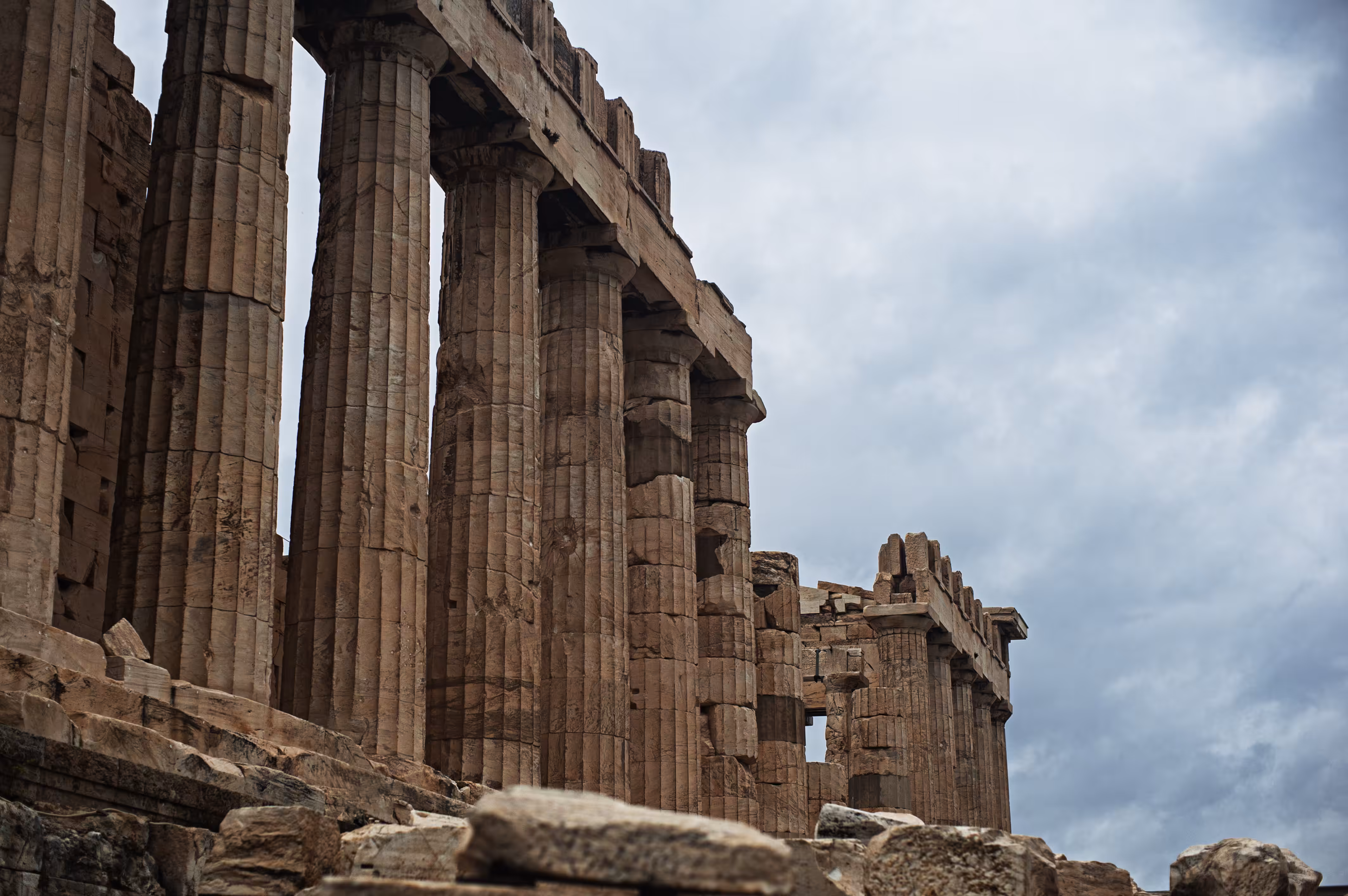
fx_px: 3929
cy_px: 448
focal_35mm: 105
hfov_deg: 19.5
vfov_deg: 13.0
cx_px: 674
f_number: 4
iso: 400
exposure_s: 1/640
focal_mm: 105
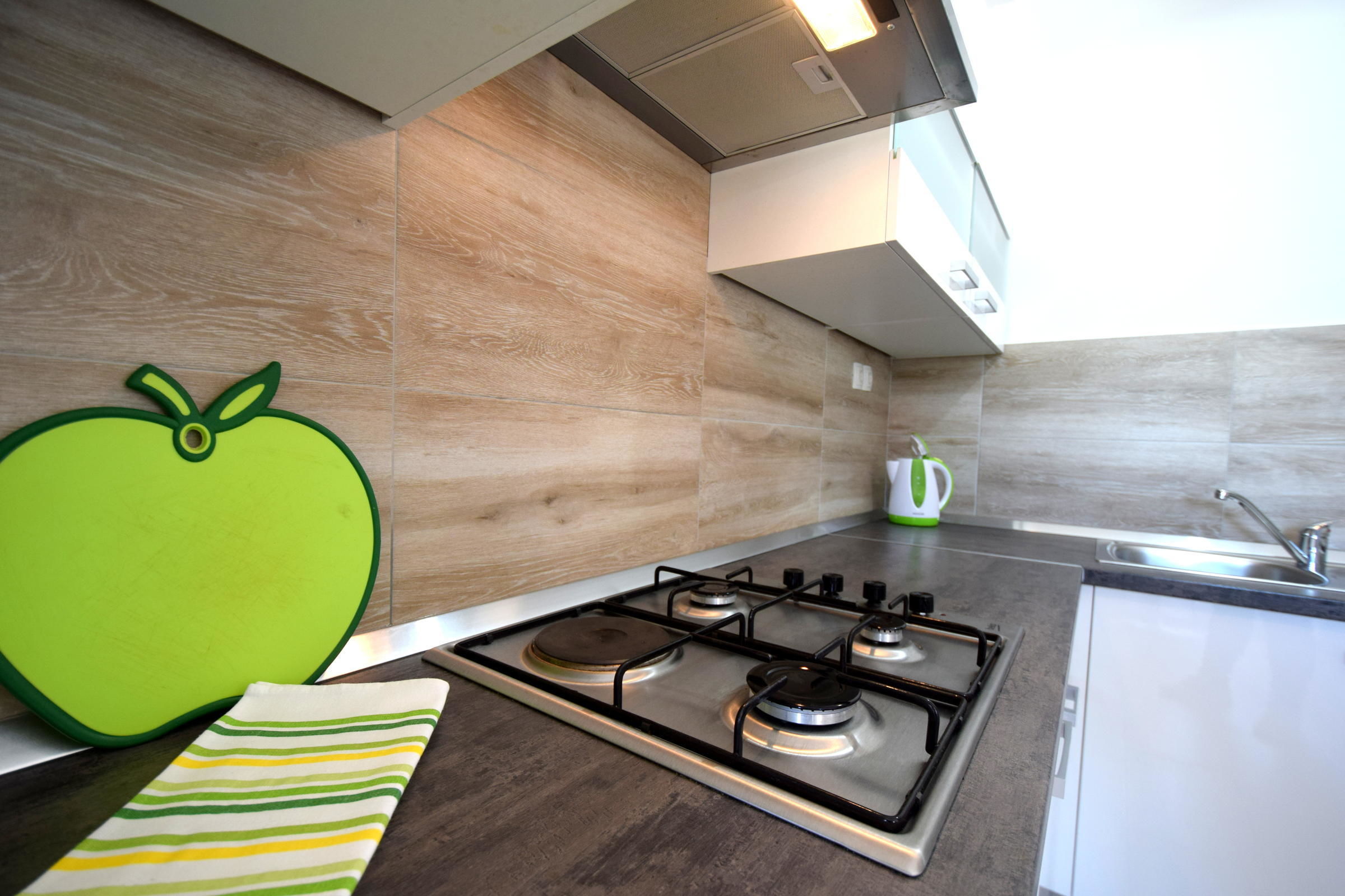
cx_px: 672
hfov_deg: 100.4
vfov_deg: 77.3
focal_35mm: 15
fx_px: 560
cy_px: 448
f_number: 4
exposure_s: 1/60
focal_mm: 10
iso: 500
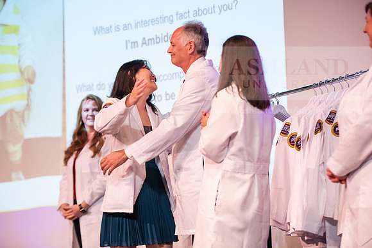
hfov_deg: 19.5
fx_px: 1085
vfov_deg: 13.0
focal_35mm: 105
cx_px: 186
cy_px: 124
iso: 4000
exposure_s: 1/200
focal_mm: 105
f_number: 3.2
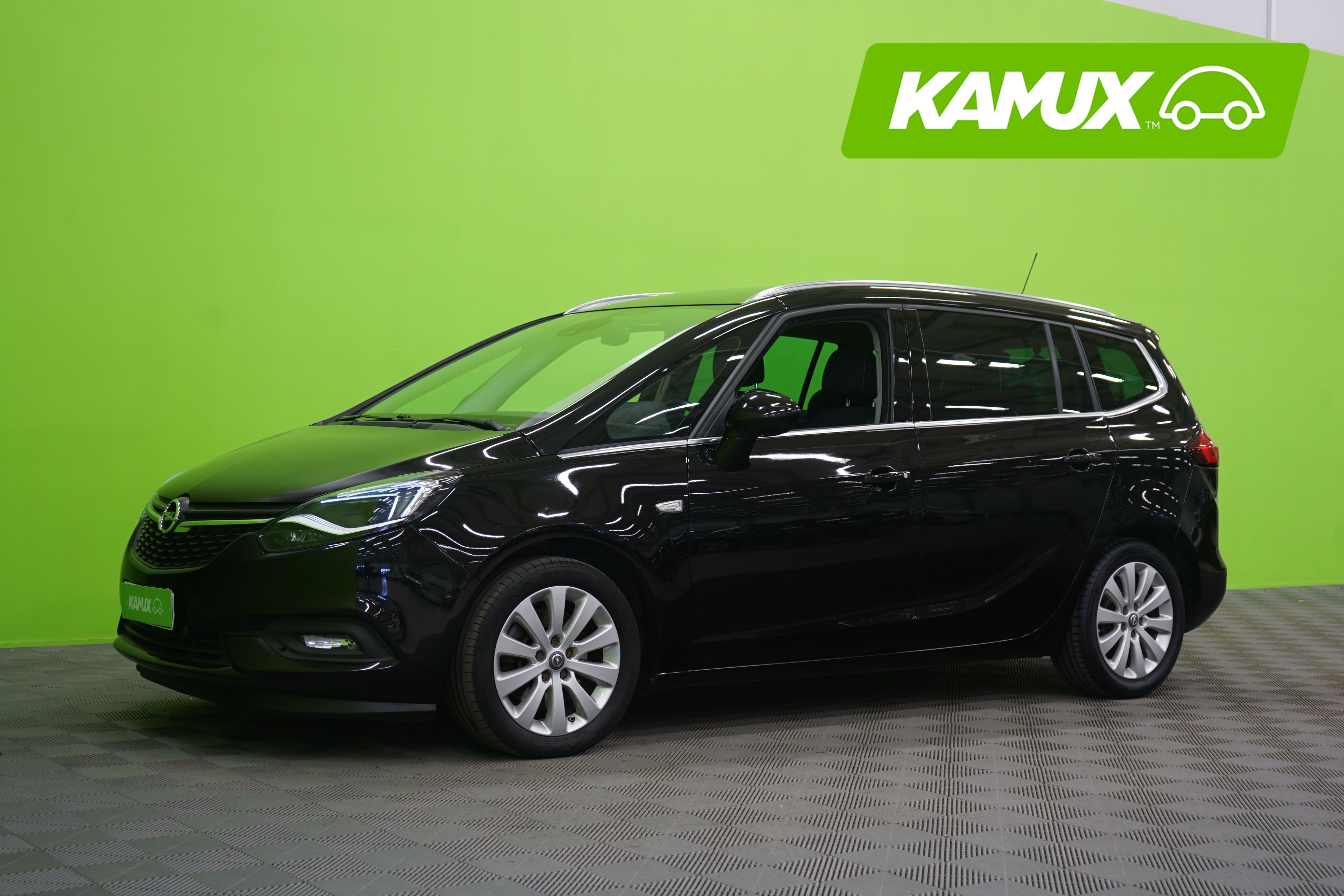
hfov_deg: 41.1
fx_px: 1792
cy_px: 448
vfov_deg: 28.1
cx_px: 672
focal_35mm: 48
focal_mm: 48
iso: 400
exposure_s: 1/8
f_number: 5
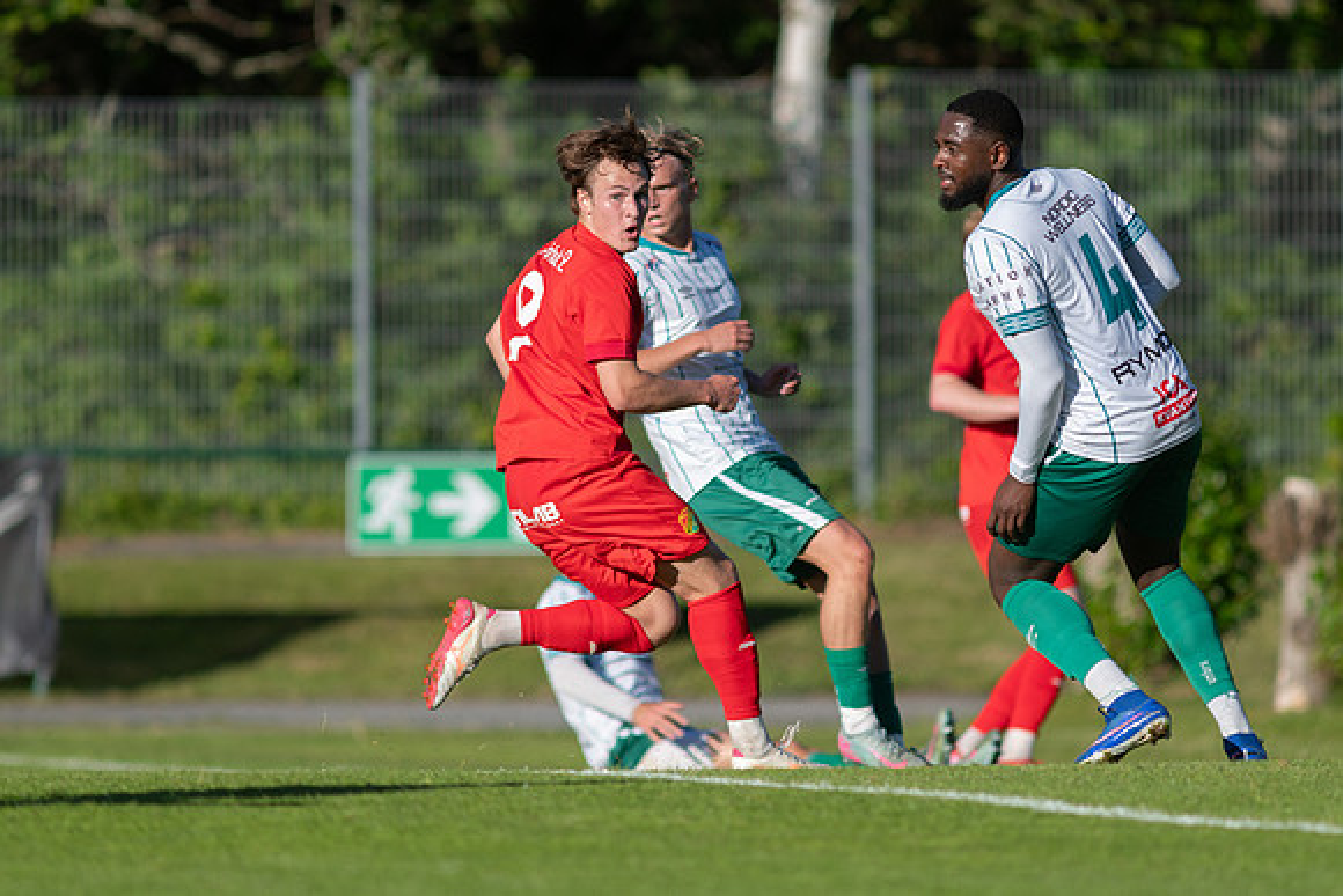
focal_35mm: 464
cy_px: 448
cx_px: 672
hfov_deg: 4.4
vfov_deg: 3.0
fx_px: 17327
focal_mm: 300
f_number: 3.2
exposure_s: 1/1600
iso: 100
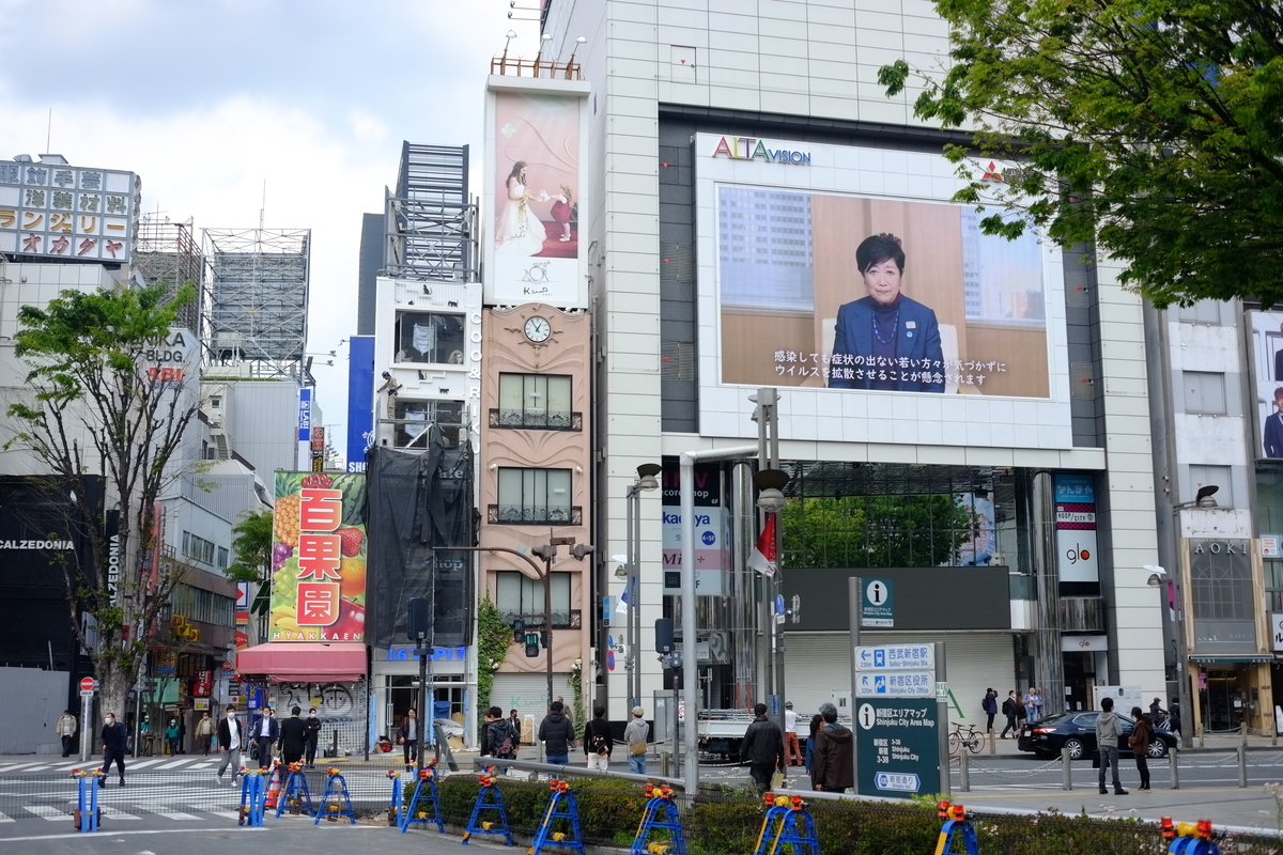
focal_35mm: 41
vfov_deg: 32.6
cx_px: 642
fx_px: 1461
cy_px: 428
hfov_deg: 47.4
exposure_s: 1/1000
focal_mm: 27
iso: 200
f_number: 3.6
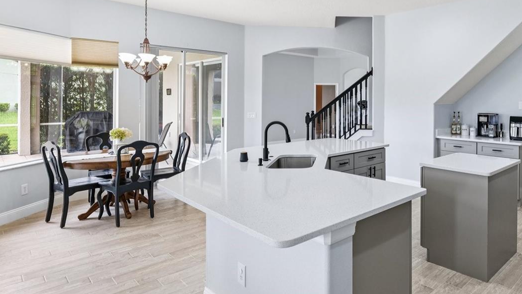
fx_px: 332
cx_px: 366
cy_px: 101
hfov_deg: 72.9
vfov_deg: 47.0
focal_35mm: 24
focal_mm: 15
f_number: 8
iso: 400
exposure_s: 1/25
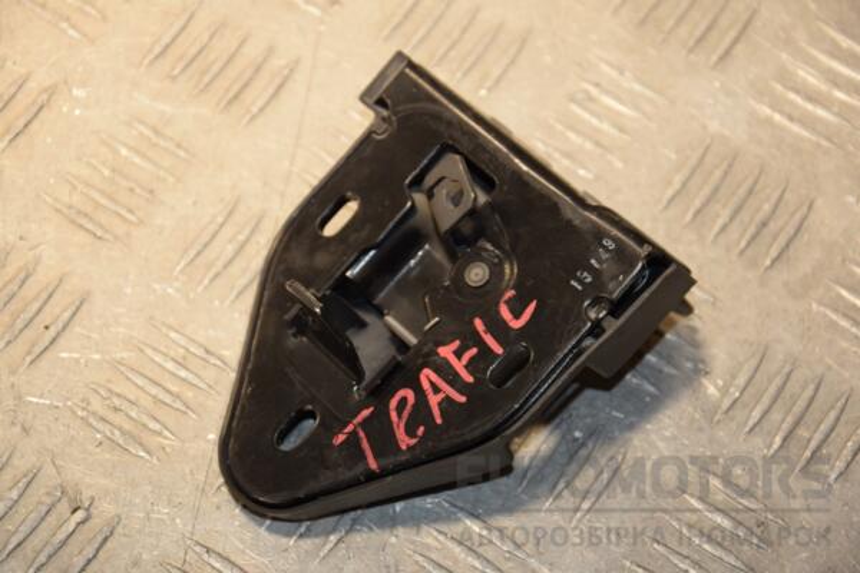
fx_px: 2866
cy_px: 286
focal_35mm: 120
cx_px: 430
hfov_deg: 17.1
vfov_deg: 11.4
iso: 800
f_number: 5.3
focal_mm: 80
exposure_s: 1/200
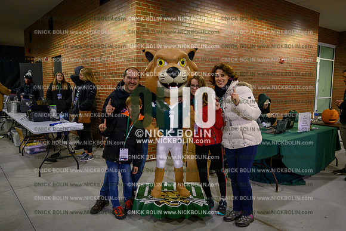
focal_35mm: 29
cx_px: 173
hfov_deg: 63.6
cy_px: 116
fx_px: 279
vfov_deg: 45.0
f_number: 4
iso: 2000
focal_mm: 29
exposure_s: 1/200
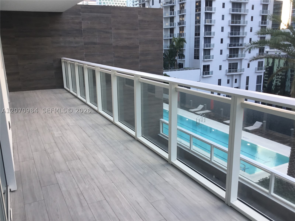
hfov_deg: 58.4
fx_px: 264
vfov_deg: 45.4
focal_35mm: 31
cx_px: 148
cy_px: 110
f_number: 2.4
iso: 25
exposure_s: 1/60
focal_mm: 3.3
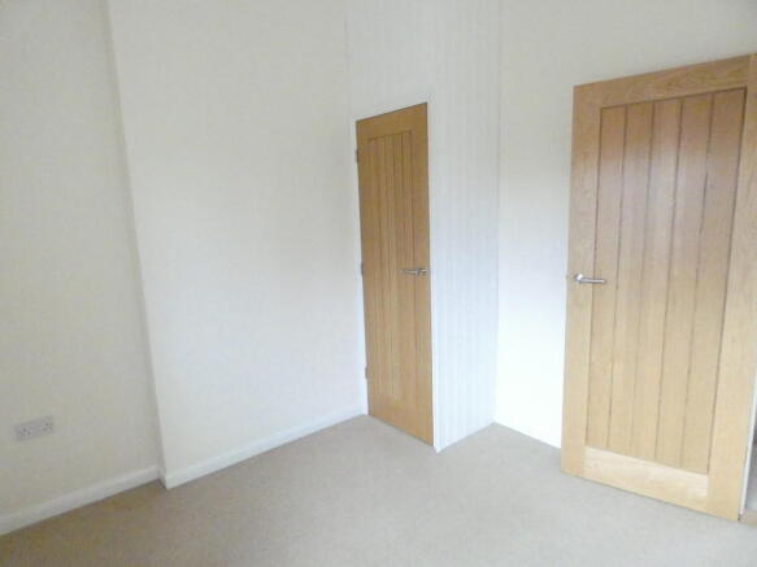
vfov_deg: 66.0
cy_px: 284
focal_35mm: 20
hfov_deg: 81.8
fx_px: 437
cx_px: 378
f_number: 2.8
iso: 3200
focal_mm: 3.6
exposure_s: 1/100
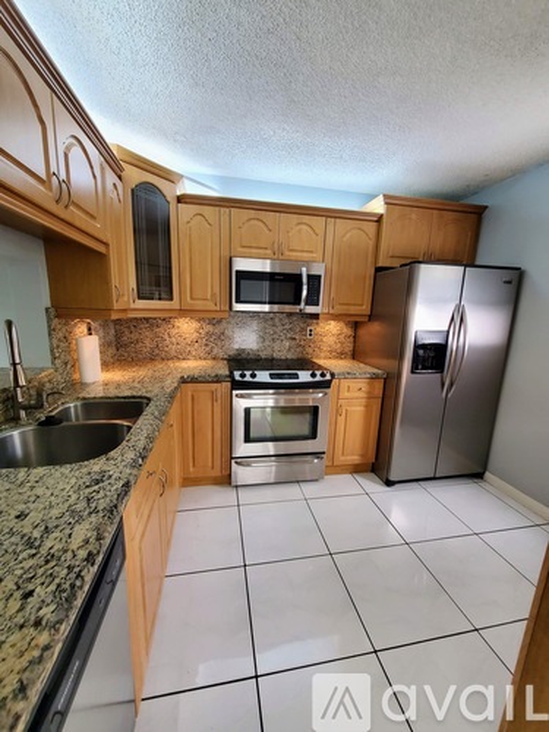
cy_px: 366
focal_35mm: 13
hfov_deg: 89.9
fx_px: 275
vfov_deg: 106.2
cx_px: 274
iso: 250
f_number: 2.2
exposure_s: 1/60
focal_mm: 1.8
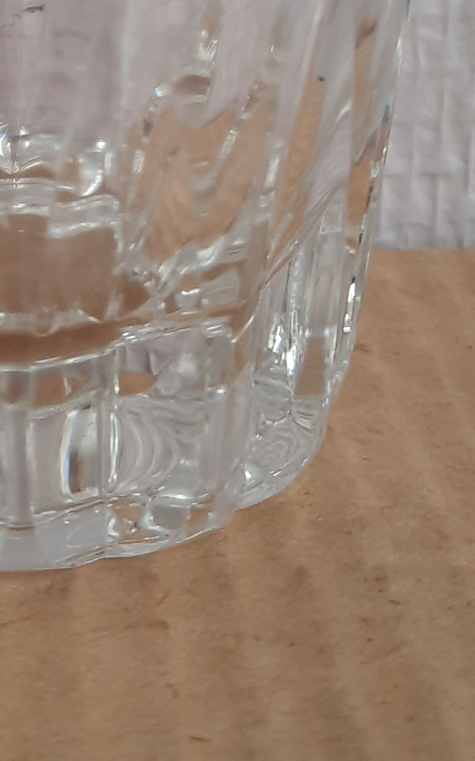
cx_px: 14
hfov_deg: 18.2
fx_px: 1450
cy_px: 64
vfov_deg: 28.2
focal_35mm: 70
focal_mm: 4.6
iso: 200
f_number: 2
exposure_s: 1/50
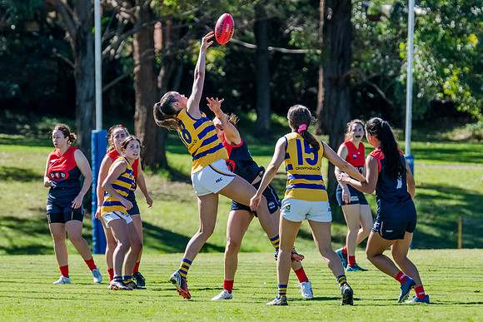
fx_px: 6854
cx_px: 242
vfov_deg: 2.7
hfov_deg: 4.0
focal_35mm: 511
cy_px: 154
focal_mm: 330
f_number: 6.3
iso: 800
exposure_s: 1/1600
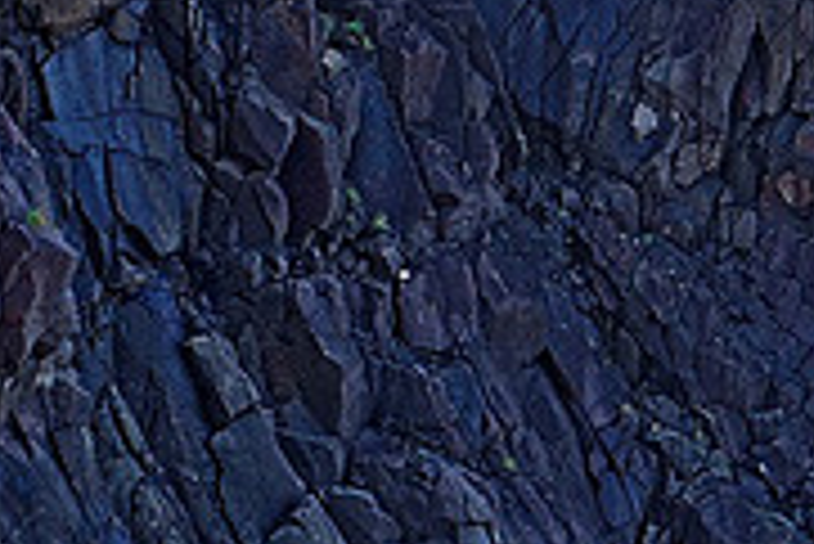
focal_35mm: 265
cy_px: -164
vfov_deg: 5.2
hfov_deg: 7.8
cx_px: 715
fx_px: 5988
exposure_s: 1/125
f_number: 13
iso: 1000
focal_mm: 55
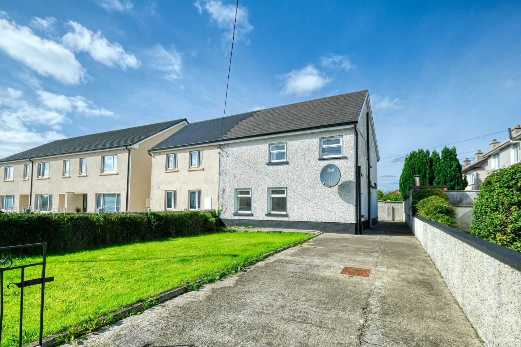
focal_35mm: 16
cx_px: 260
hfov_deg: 96.7
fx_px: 232
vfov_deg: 73.7
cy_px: 174
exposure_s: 1/1500
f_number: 7.1
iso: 1000
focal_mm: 10.5
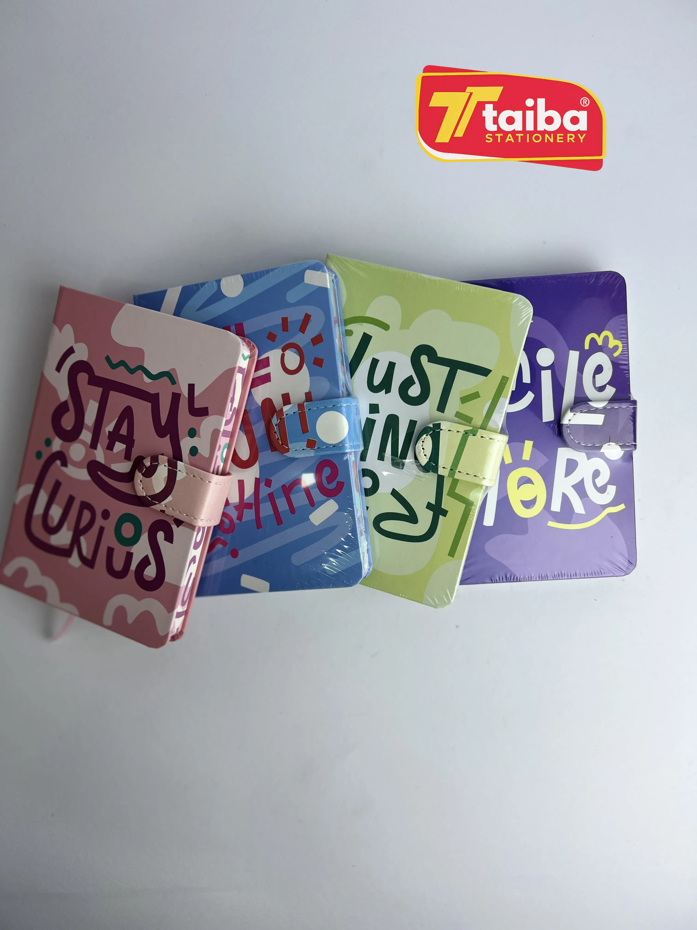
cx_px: 348
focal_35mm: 26
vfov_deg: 67.3
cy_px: 465
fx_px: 698
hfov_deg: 53.1
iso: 50
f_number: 1.5
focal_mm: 5.7
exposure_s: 1/1089
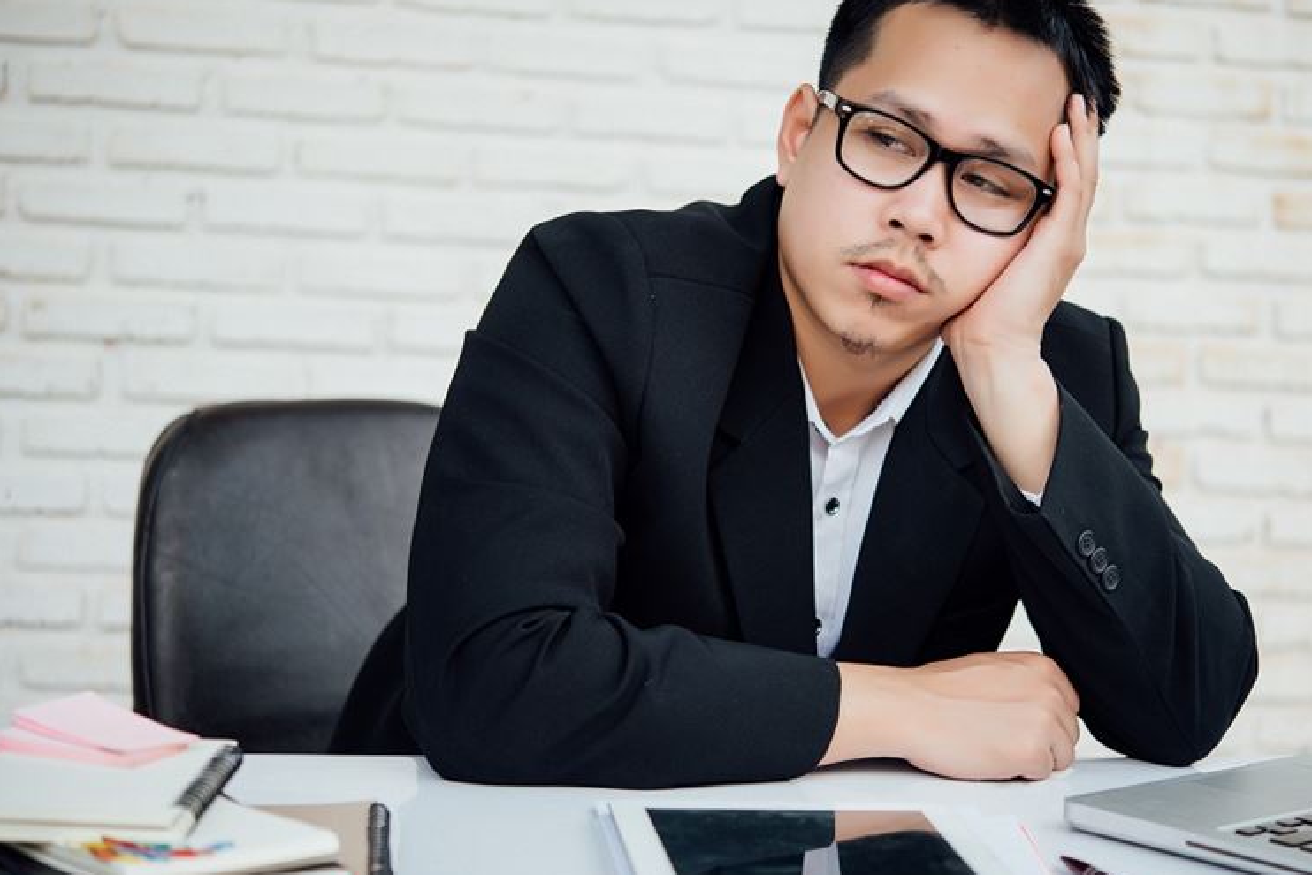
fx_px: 2624
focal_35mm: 72
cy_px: 463
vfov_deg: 18.9
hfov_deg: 28.0
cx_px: 778
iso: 100
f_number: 2.8
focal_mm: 60
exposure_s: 1/200
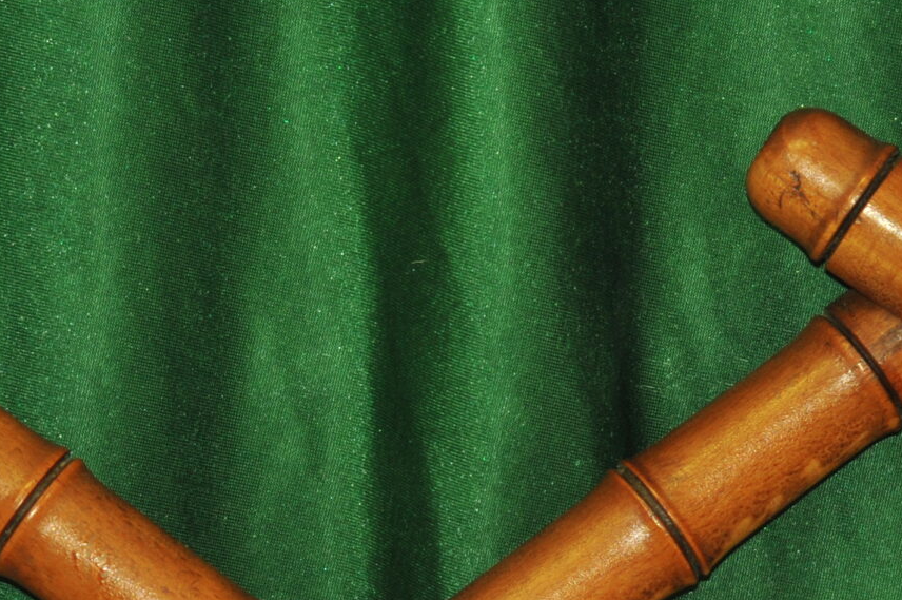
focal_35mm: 359
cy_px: 470
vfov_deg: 3.8
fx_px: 8986
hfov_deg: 5.7
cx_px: 435
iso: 1250
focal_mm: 120
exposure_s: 1/60
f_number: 8
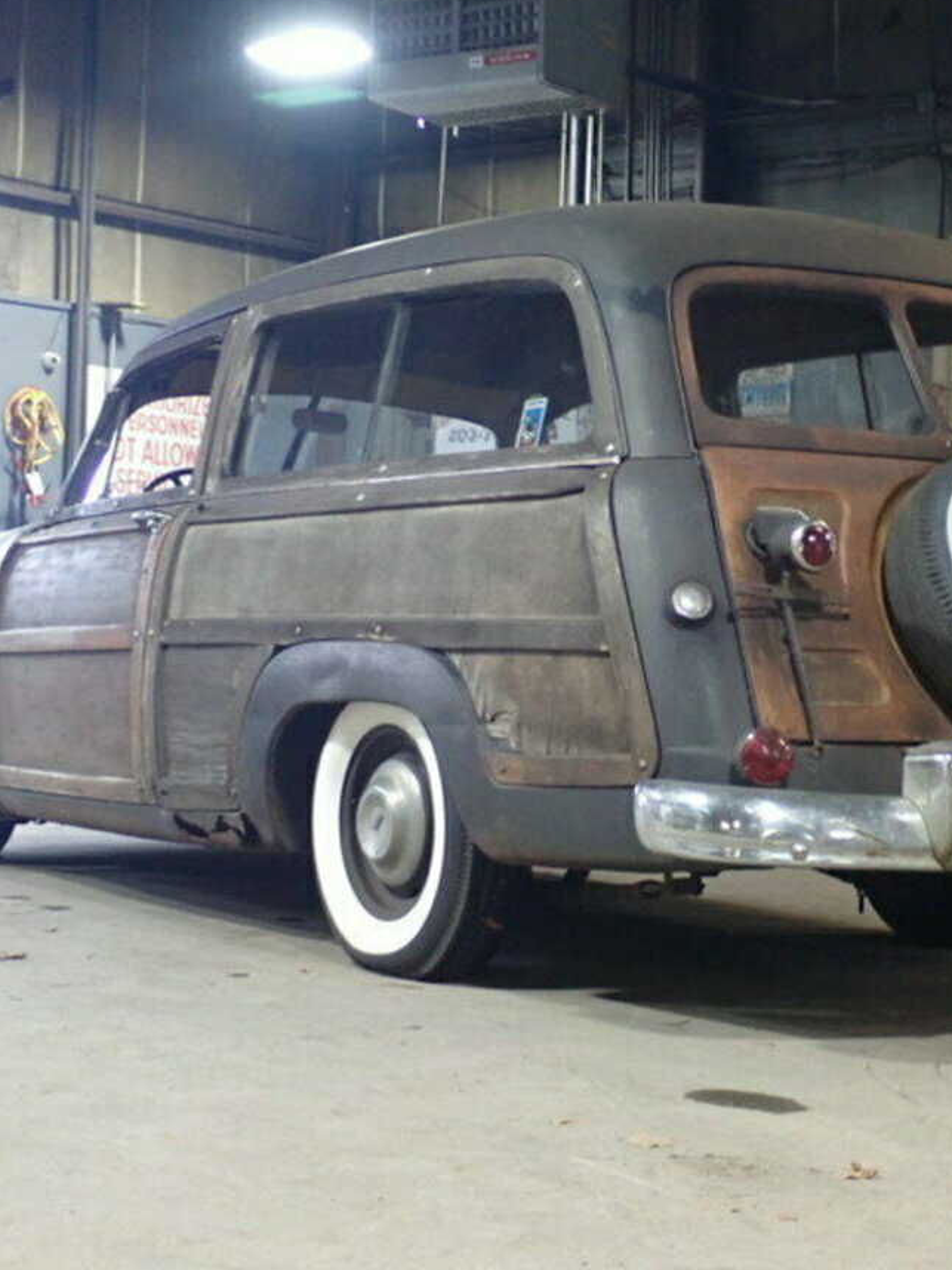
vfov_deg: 27.8
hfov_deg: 20.9
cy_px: 621
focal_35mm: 70
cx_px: 626
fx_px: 2566
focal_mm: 9.01
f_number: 3.2
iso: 800
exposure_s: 1/15
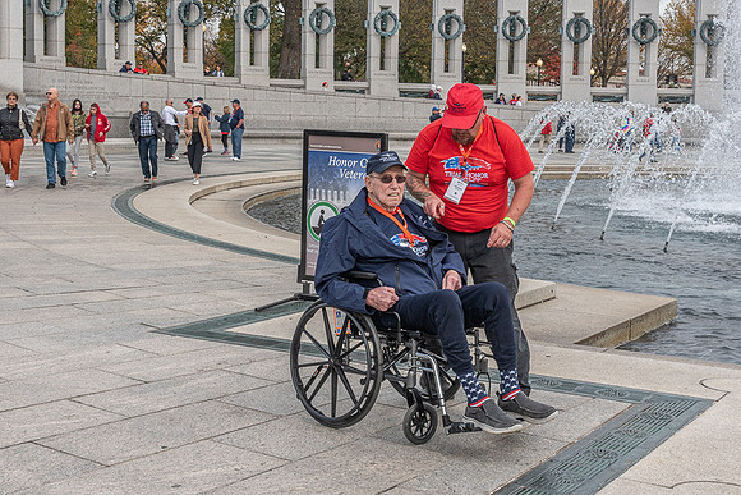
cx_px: 388
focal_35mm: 53
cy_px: 208
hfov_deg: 37.2
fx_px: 1101
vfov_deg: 25.3
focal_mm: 40
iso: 500
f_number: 10
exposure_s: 1/400
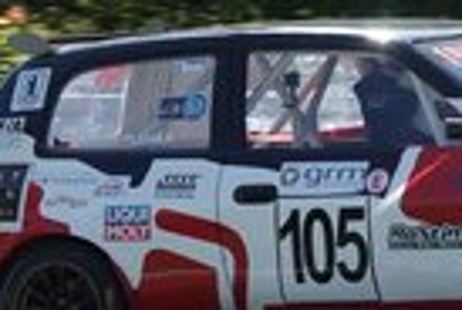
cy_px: 256
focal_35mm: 455
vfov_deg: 3.0
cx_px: 334
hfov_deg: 4.5
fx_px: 5852
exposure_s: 1/800
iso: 160
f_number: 4
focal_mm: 51.14
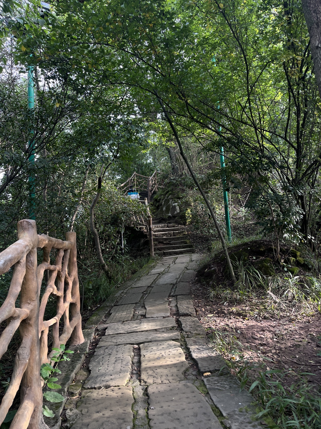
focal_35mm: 26
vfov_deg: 67.3
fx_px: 321
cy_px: 214
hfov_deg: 53.1
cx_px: 160
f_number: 1.6
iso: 64
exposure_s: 1/124
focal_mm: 5.1
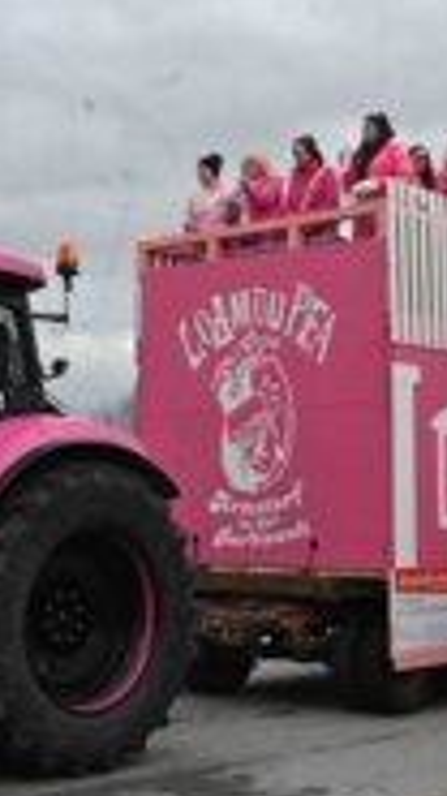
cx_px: 232
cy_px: 426
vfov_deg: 30.5
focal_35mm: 69
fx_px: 1457
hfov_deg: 17.4
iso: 2500
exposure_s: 1/800
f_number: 14
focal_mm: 30.5
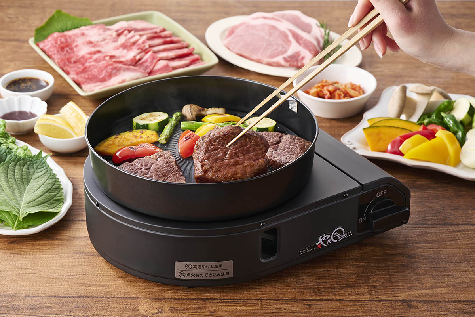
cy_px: 158
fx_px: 1359
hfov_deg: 19.8
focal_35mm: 103
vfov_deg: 13.3
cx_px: 238
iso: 125
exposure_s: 1/160
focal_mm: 103
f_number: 11
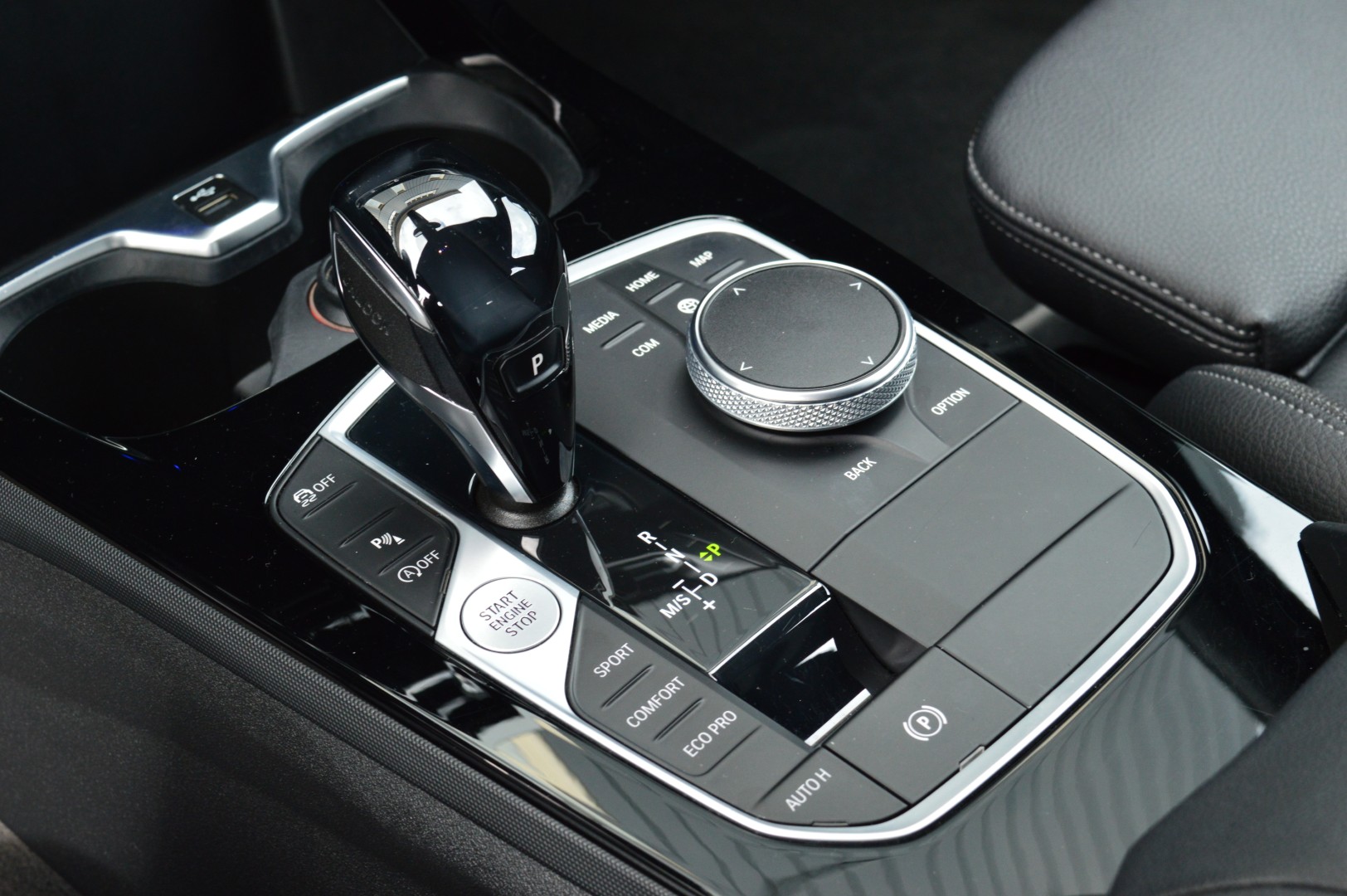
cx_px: 674
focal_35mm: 57
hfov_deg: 35.1
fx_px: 2131
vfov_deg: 23.7
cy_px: 448
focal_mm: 38
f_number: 8
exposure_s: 1/60
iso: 800
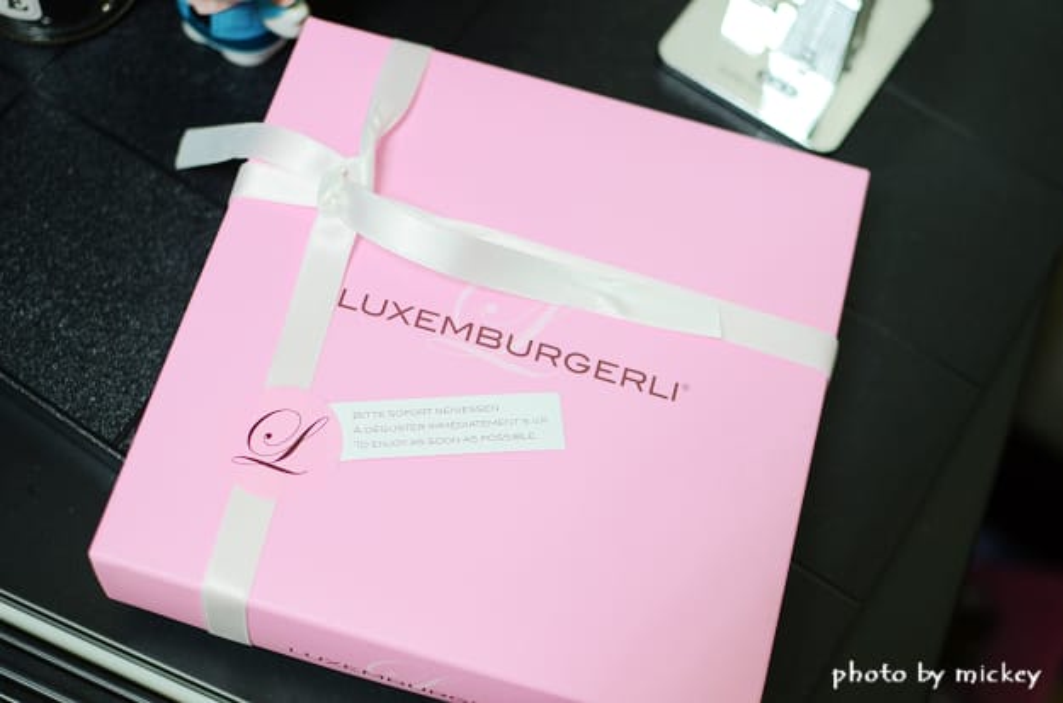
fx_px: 1546
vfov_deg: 25.6
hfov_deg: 37.9
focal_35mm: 52
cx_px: 532
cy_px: 352
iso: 640
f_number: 2.8
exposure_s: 1/60
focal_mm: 35
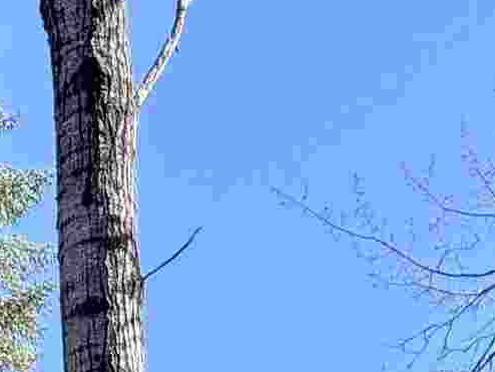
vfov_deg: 11.6
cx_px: 253
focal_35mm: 87
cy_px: 1044
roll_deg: +1.1
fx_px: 1245
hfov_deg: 22.5
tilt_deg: +0.6
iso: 40
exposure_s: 1/187
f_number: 2.2
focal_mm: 2.22
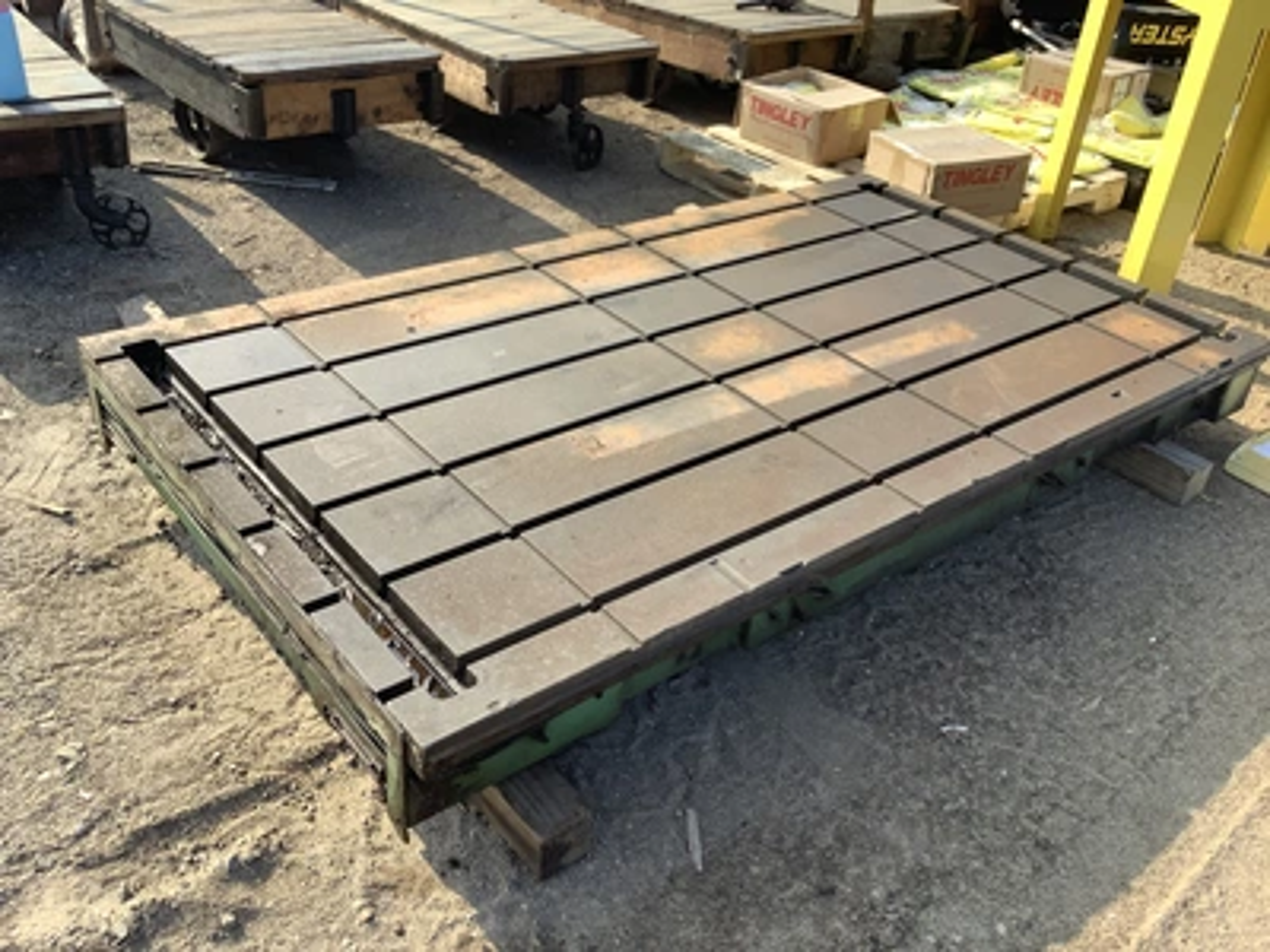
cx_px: 635
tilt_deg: -33.8
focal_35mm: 31
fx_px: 1137
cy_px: 476
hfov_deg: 58.4
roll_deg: -4.4
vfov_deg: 45.4
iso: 25
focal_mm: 3.3
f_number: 2.4
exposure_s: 1/506
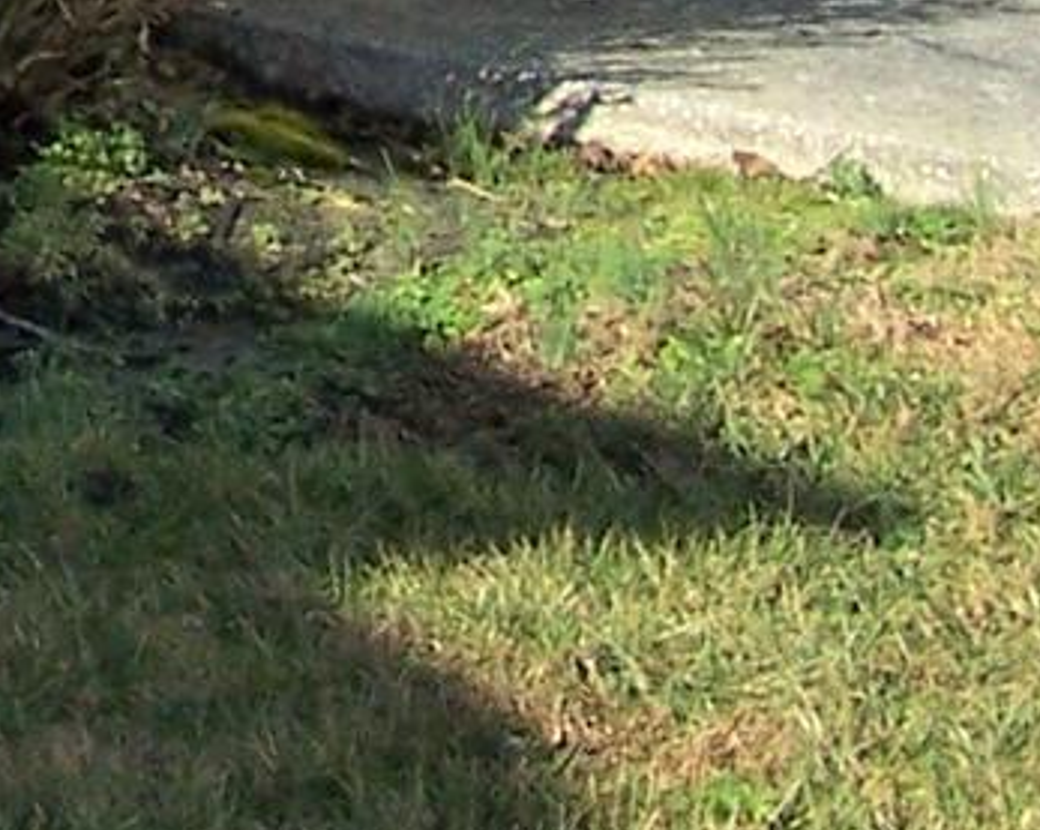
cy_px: -971
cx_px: -802
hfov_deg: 8.5
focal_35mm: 219
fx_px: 6735
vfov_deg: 6.8
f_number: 4
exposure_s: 1/750
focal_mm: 6.3
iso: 80
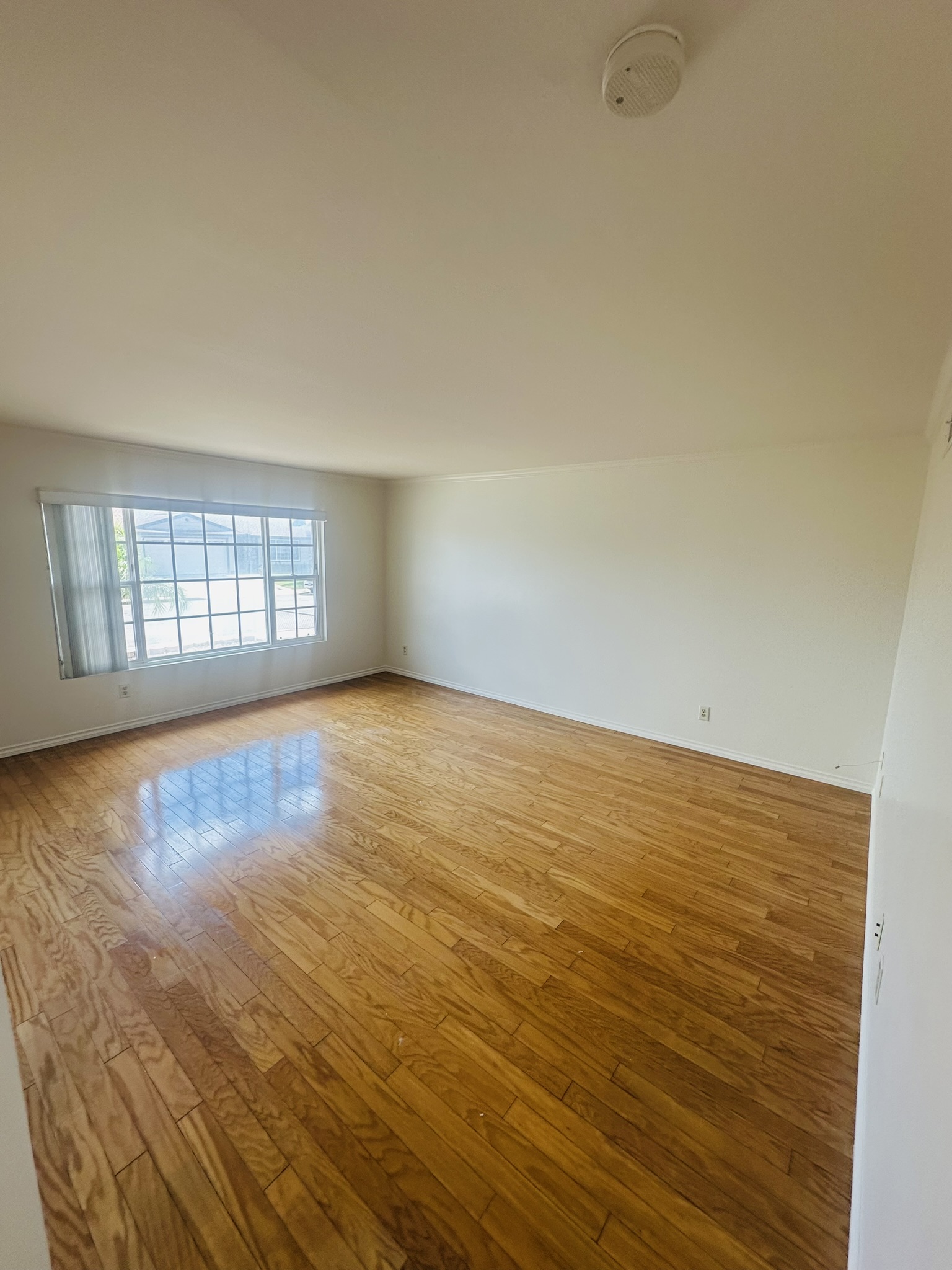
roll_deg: -1.8
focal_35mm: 14
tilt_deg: -9.7
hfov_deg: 85.7
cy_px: 635
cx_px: 476
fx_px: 513
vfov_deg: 102.1
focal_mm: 2.22
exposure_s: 1/120
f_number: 2.2
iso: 64
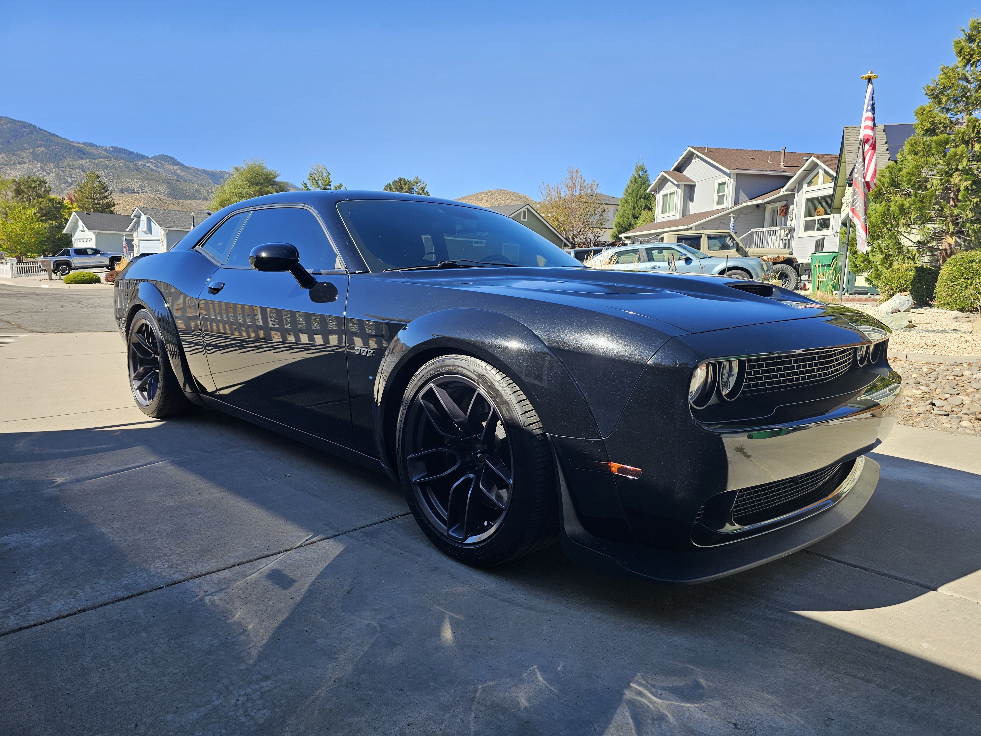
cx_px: 490
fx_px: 652
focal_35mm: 23
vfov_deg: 58.9
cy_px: 368
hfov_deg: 73.9
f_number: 1.7
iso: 10
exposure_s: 1/335
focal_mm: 6.3
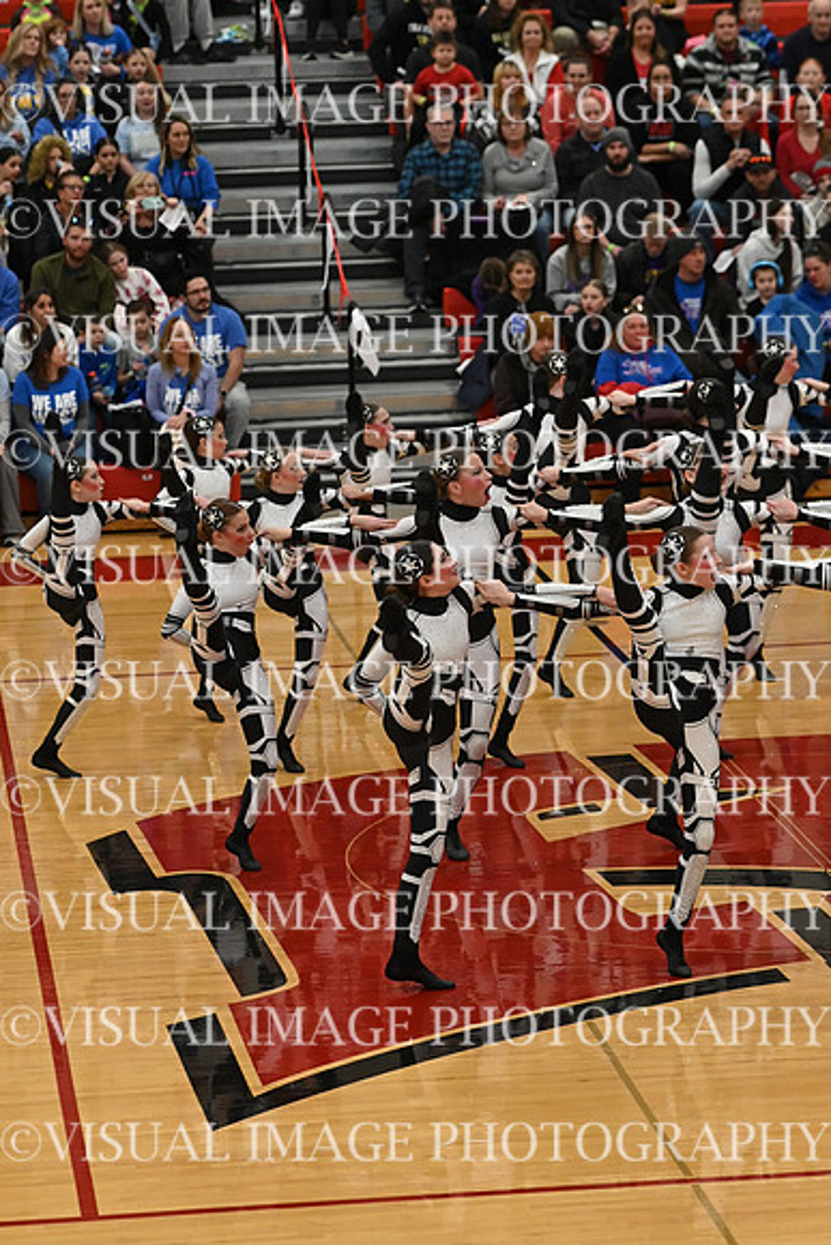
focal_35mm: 135
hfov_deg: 10.2
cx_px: 416
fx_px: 4671
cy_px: 622
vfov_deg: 15.2
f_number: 4
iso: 3200
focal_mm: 90
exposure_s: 1/400
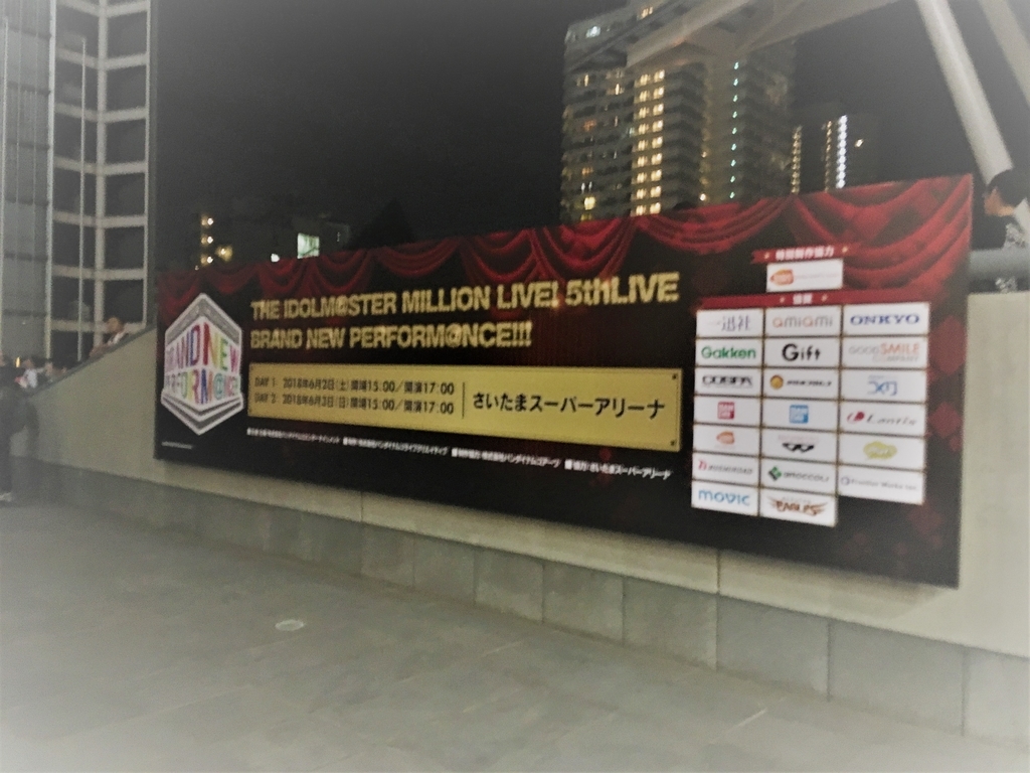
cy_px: 386
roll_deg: -1.0
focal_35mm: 29
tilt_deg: -3.6
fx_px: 863
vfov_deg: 48.2
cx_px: 515
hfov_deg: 61.7
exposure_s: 1/15
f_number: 2.2
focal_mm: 4.15
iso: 400
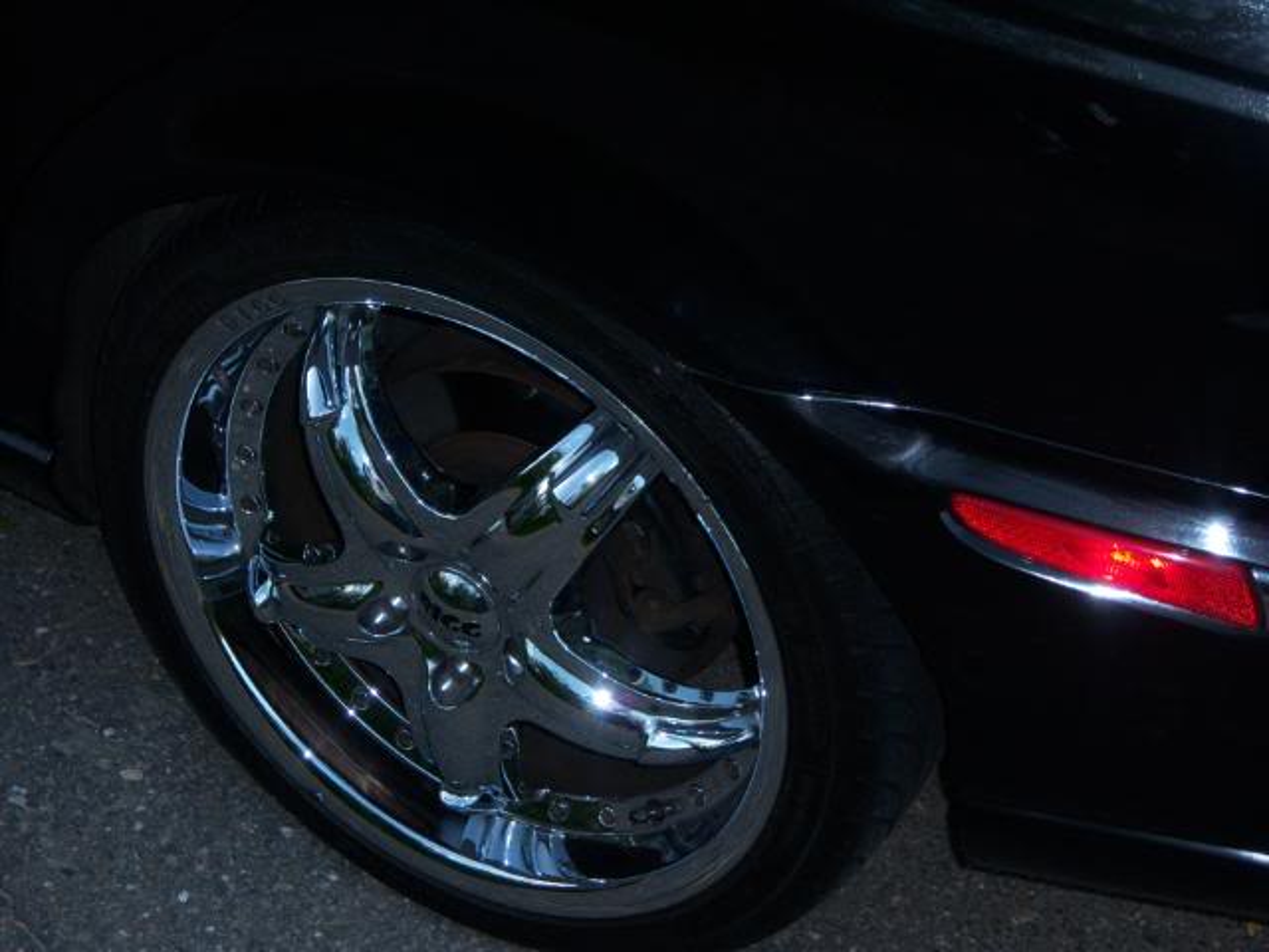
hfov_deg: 29.0
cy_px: 476
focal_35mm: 67
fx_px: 2456
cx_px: 634
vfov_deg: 21.9
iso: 80
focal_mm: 14.1
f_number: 4
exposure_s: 1/80
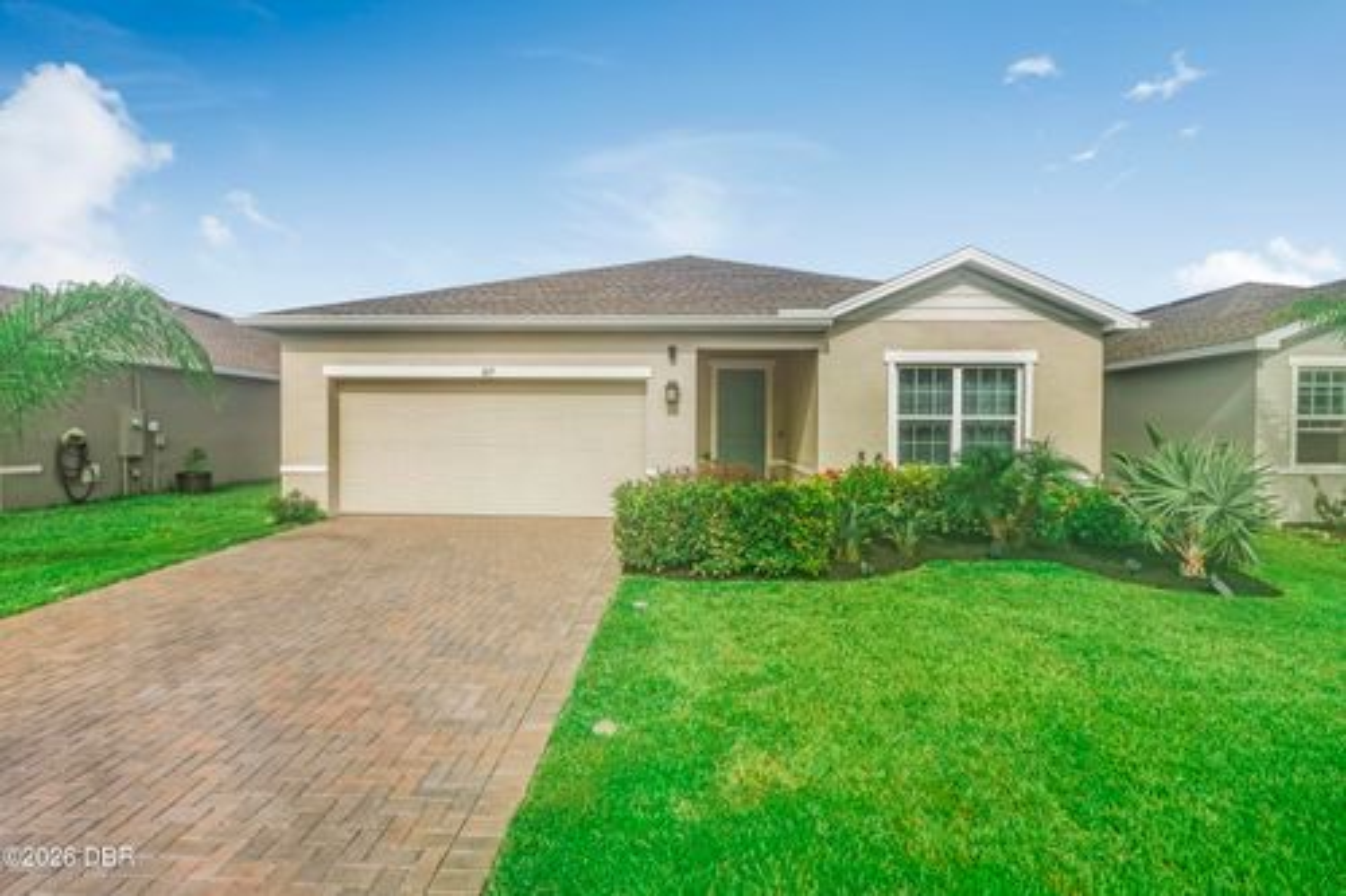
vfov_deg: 72.0
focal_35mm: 16
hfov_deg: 95.0
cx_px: 673
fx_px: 617
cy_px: 448
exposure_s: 1/4000
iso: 250
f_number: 9
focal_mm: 11
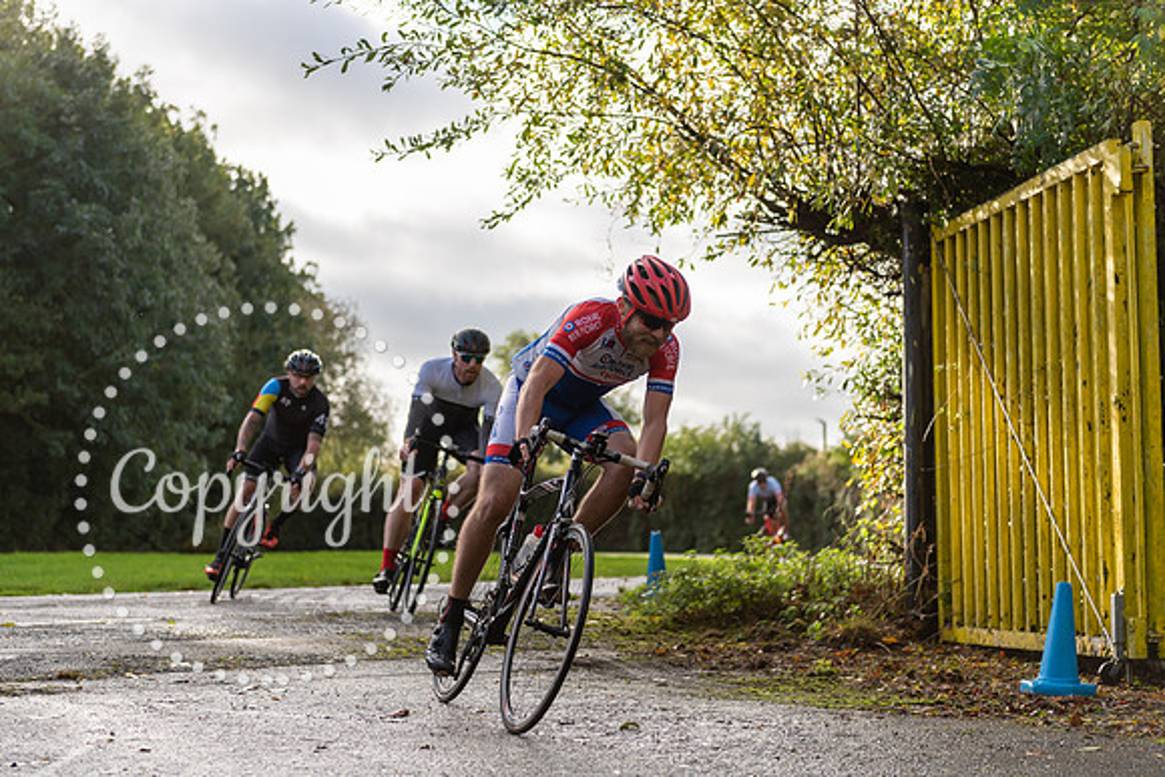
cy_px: 388
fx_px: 2266
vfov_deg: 19.5
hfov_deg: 28.8
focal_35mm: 70
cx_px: 582
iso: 200
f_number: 2.8
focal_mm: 70
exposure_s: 1/2500
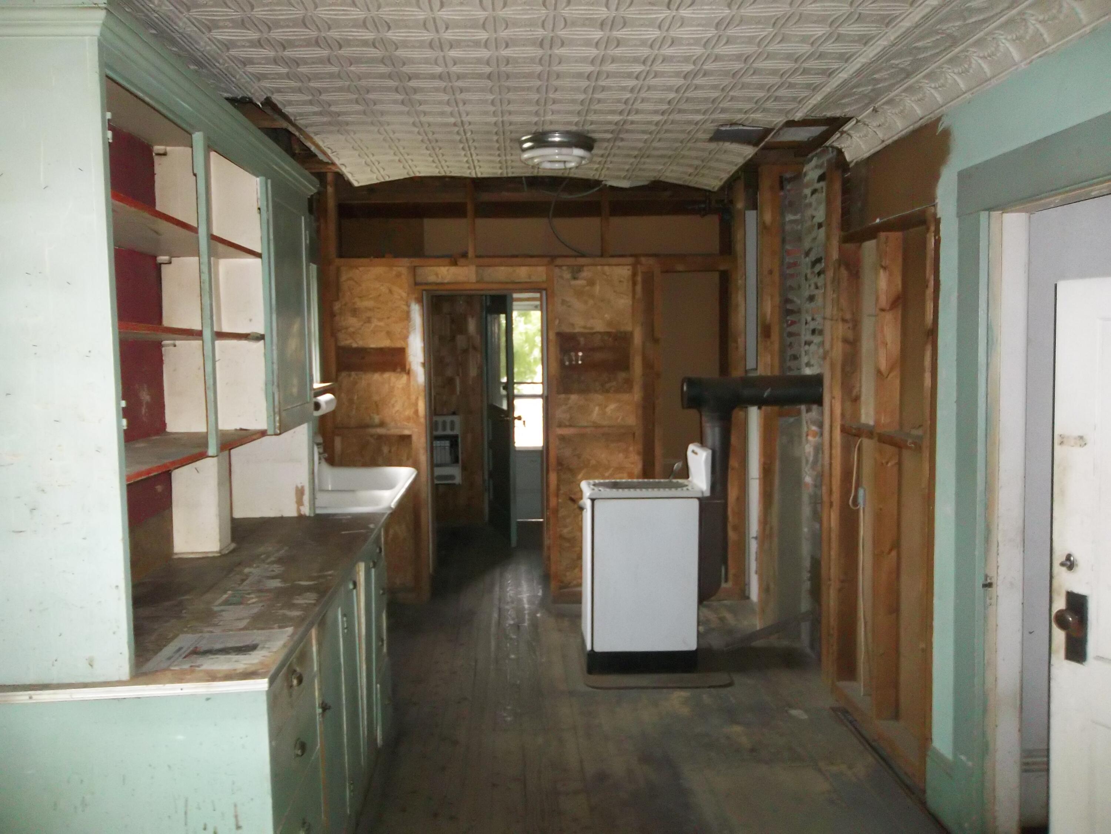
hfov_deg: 65.3
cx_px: 556
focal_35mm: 27
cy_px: 417
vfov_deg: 51.4
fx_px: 867
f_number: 3.5
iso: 320
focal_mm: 4.9
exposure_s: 1/30
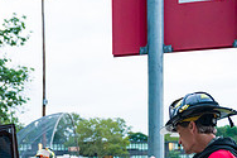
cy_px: 216
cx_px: 34
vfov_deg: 17.1
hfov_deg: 26.6
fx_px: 487
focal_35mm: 74
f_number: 3.2
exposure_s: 1/200
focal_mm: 24
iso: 1600
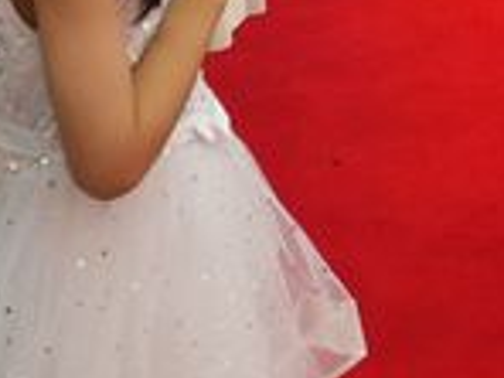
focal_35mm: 161
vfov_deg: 8.5
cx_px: 1003
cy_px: -473
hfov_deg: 11.1
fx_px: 2344
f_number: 6.3
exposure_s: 1/60
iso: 1600
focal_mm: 20
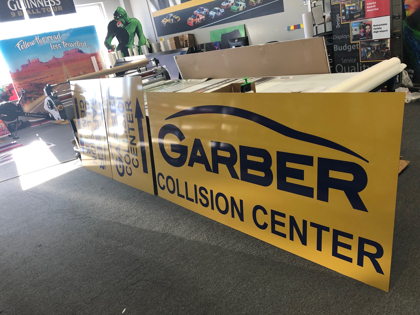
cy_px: 158
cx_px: 210
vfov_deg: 49.7
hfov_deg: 63.4
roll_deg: +11.5
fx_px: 340
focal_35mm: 28
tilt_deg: -19.9
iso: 25
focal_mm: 3.99
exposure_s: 1/40
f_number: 1.8
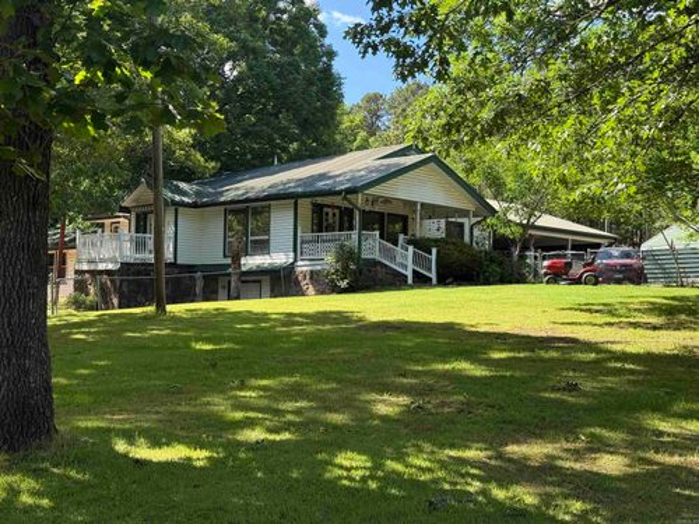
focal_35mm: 48
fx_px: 969
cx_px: 350
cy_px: 262
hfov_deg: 39.7
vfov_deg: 30.3
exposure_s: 1/1167
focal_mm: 6.76
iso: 100
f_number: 1.78
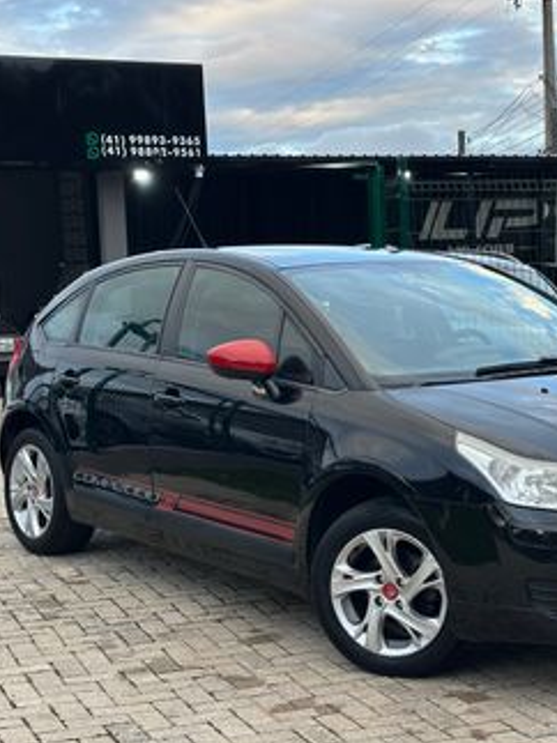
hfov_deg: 20.8
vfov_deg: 27.8
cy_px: 403
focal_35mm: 70
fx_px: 1503
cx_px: 428
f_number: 1.78
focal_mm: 6.86
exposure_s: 1/240
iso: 64
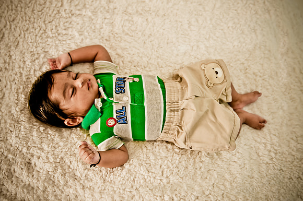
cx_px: 152
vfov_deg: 36.8
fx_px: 303
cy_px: 100
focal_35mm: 36
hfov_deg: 53.2
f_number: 2.8
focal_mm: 24
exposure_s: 1/100
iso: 100
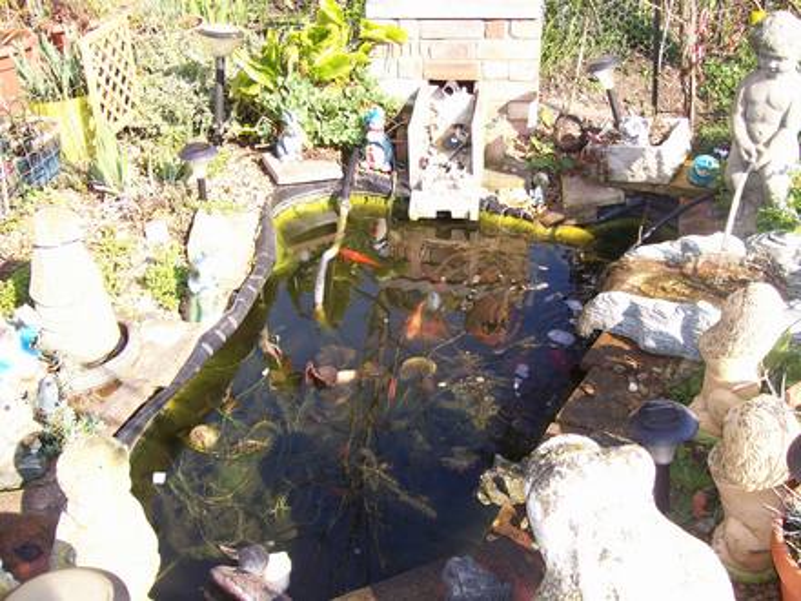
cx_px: 400
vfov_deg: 39.7
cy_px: 300
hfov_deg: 51.4
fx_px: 833
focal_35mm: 36
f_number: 2.7
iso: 80
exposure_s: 1/390
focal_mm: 6
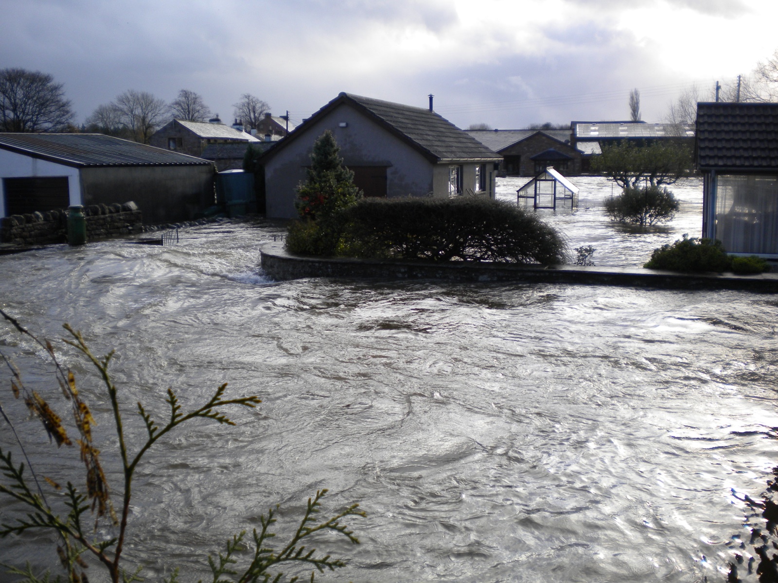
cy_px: 292
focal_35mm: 35
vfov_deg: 40.7
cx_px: 389
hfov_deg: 52.6
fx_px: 787
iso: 84
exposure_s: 1/498
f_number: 3.1
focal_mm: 6.3
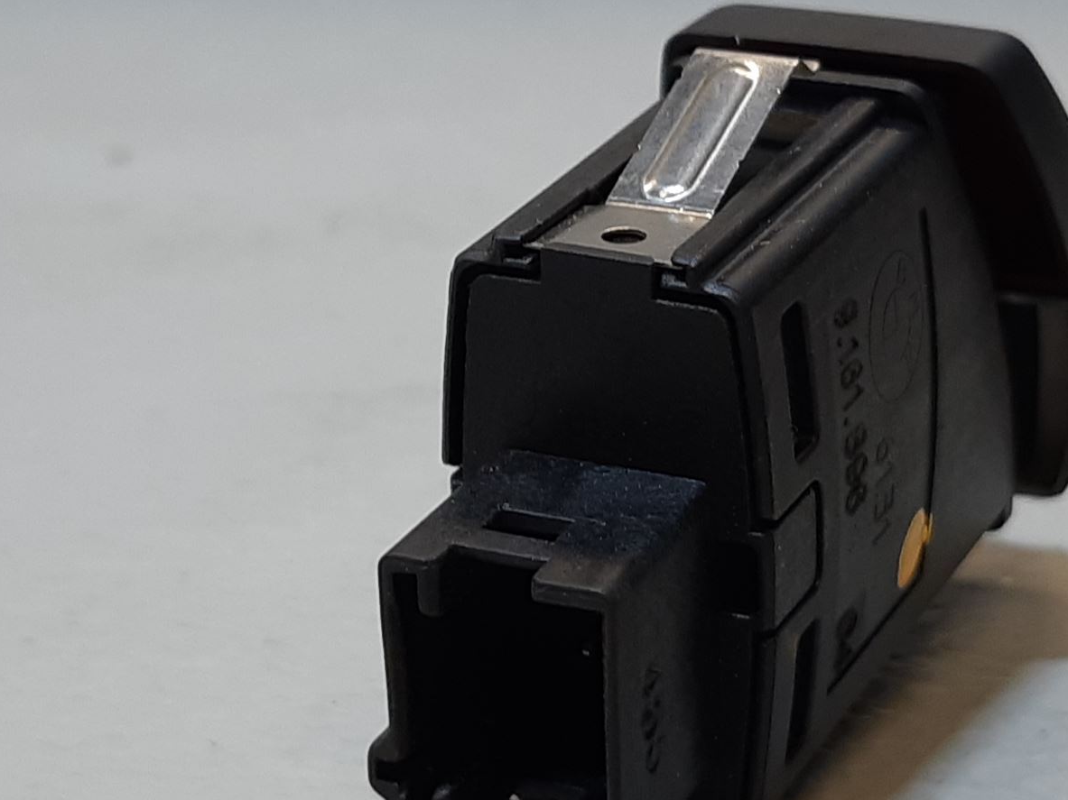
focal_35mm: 45
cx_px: 683
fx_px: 1388
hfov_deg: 41.7
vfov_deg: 32.0
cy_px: 504
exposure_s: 1/50
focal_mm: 3.93
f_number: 1.7
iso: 50
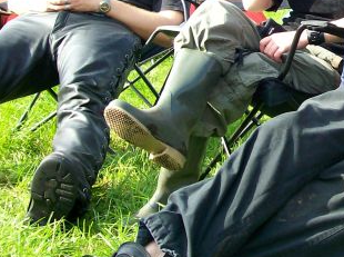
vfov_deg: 15.7
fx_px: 922
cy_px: 33
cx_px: 313
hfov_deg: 20.7
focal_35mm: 93
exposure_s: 1/310
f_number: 2.7
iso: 80
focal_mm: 6
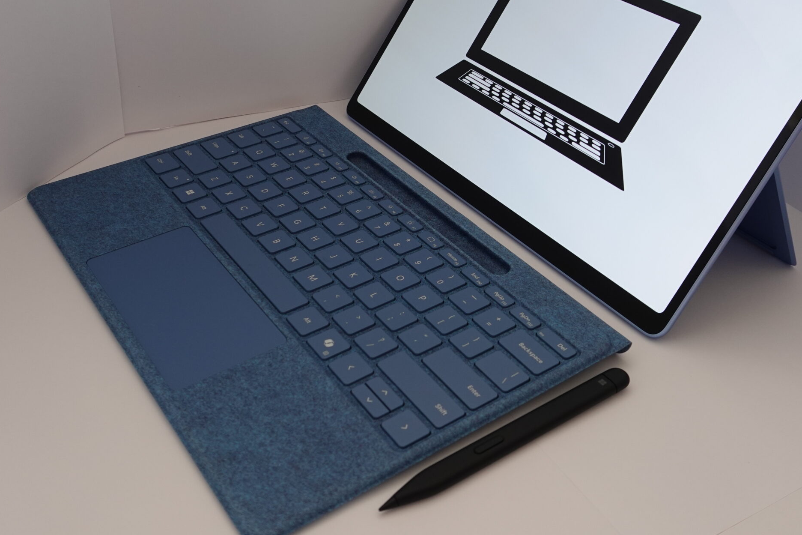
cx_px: 398
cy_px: 195
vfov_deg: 32.5
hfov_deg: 47.4
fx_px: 913
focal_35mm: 41
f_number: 3.5
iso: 250
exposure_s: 1/125
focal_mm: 11.09
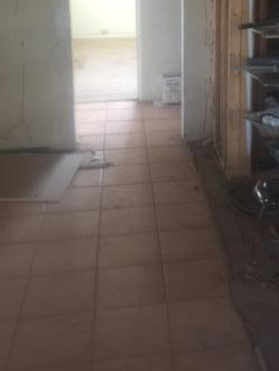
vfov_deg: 32.8
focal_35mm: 56
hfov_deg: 25.5
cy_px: 48
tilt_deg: -12.0
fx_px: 601
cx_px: 242
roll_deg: -0.2
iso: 80
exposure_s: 1/15
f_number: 2.2
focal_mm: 4.15
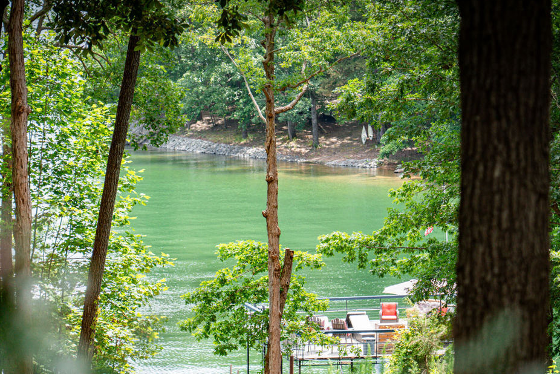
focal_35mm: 170
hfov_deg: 12.1
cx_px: 245
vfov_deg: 8.1
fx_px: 2645
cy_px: 289
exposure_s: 1/800
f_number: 4
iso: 640
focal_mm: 105
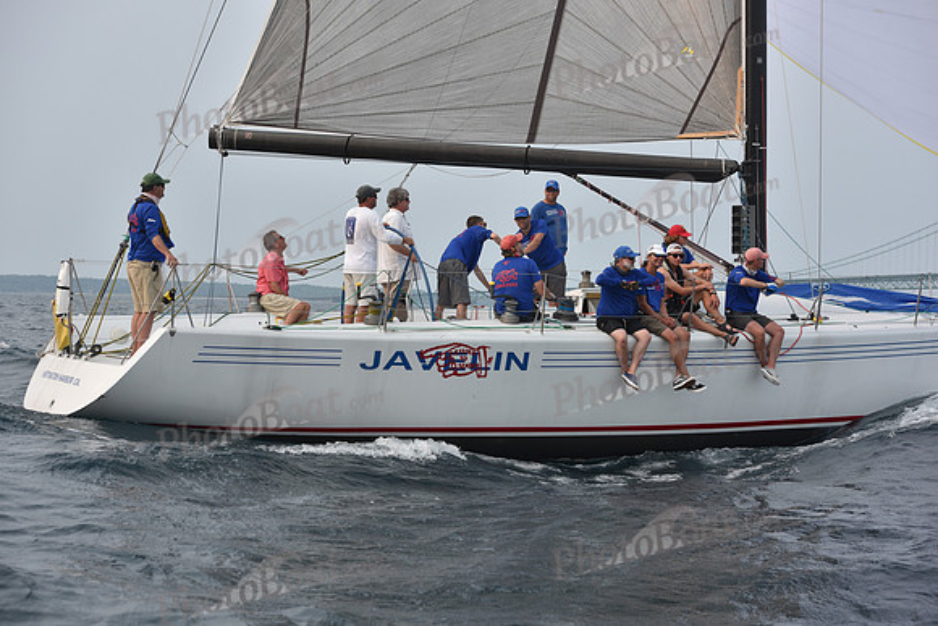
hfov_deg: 28.8
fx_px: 1824
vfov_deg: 19.5
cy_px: 313
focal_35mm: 70
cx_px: 469
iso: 250
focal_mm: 70
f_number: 5.6
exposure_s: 1/1000
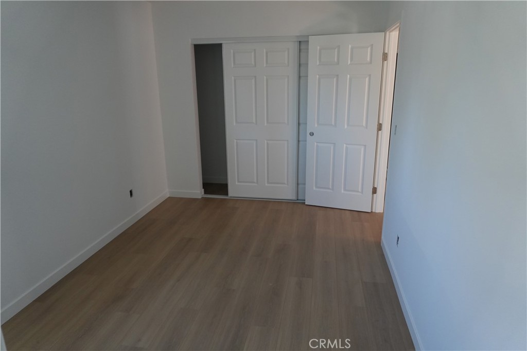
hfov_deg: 73.7
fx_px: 351
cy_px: 176
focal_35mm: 24
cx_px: 264
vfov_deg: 53.1
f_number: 4
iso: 1000
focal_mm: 16
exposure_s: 1/160
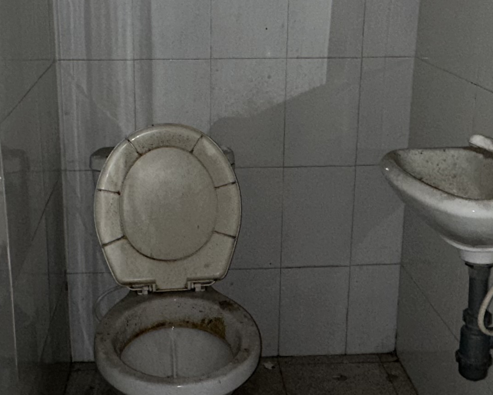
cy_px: 142
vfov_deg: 29.5
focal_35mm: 51
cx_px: 213
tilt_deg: -15.1
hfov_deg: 36.6
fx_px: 744
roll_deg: -0.8
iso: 100
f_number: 2.2
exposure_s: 1/34
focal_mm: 2.22
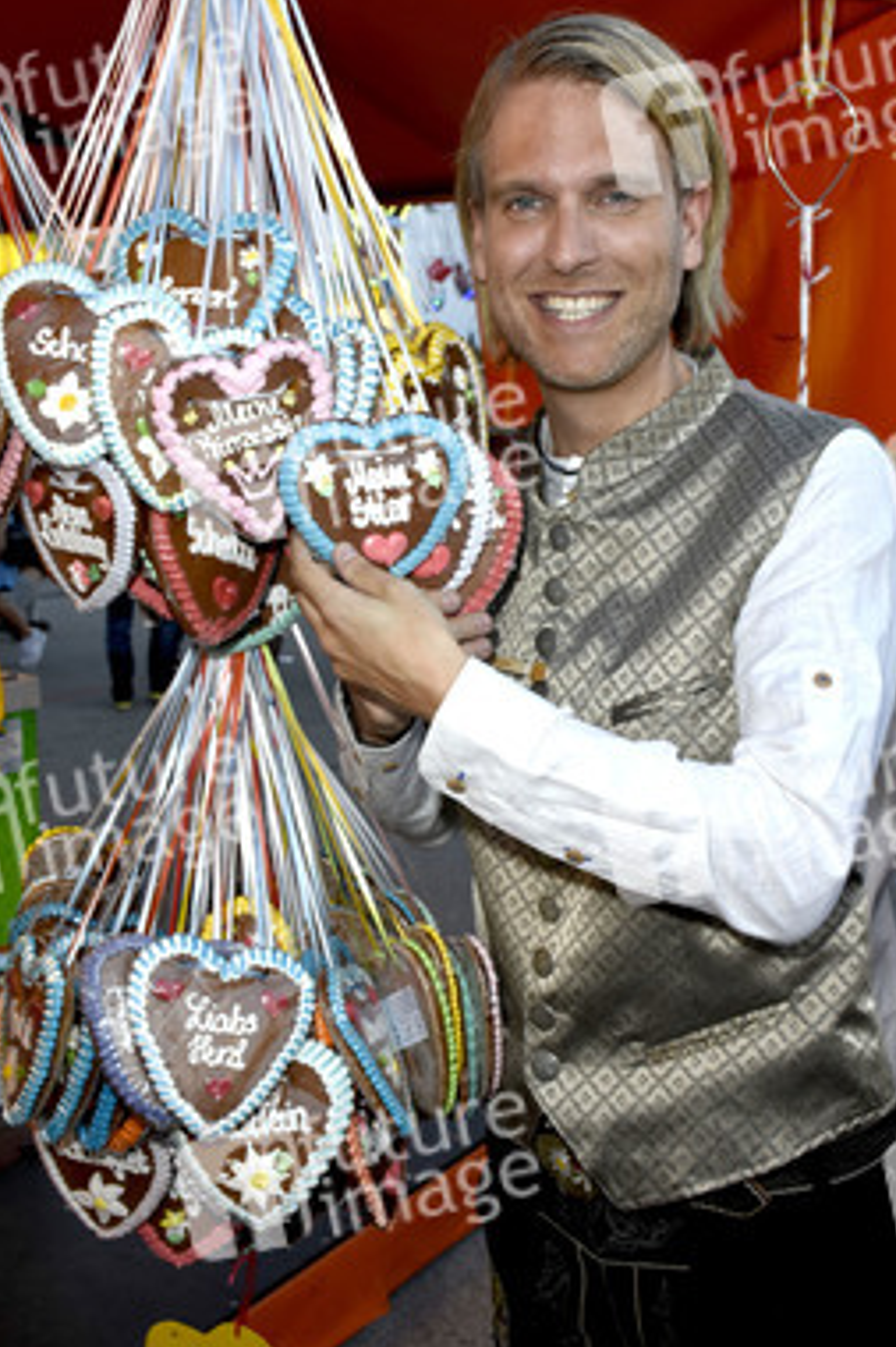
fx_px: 1532
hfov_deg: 32.6
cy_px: 645
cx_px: 460
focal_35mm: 41
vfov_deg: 47.4
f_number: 6.3
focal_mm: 26
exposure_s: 1/160
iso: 500
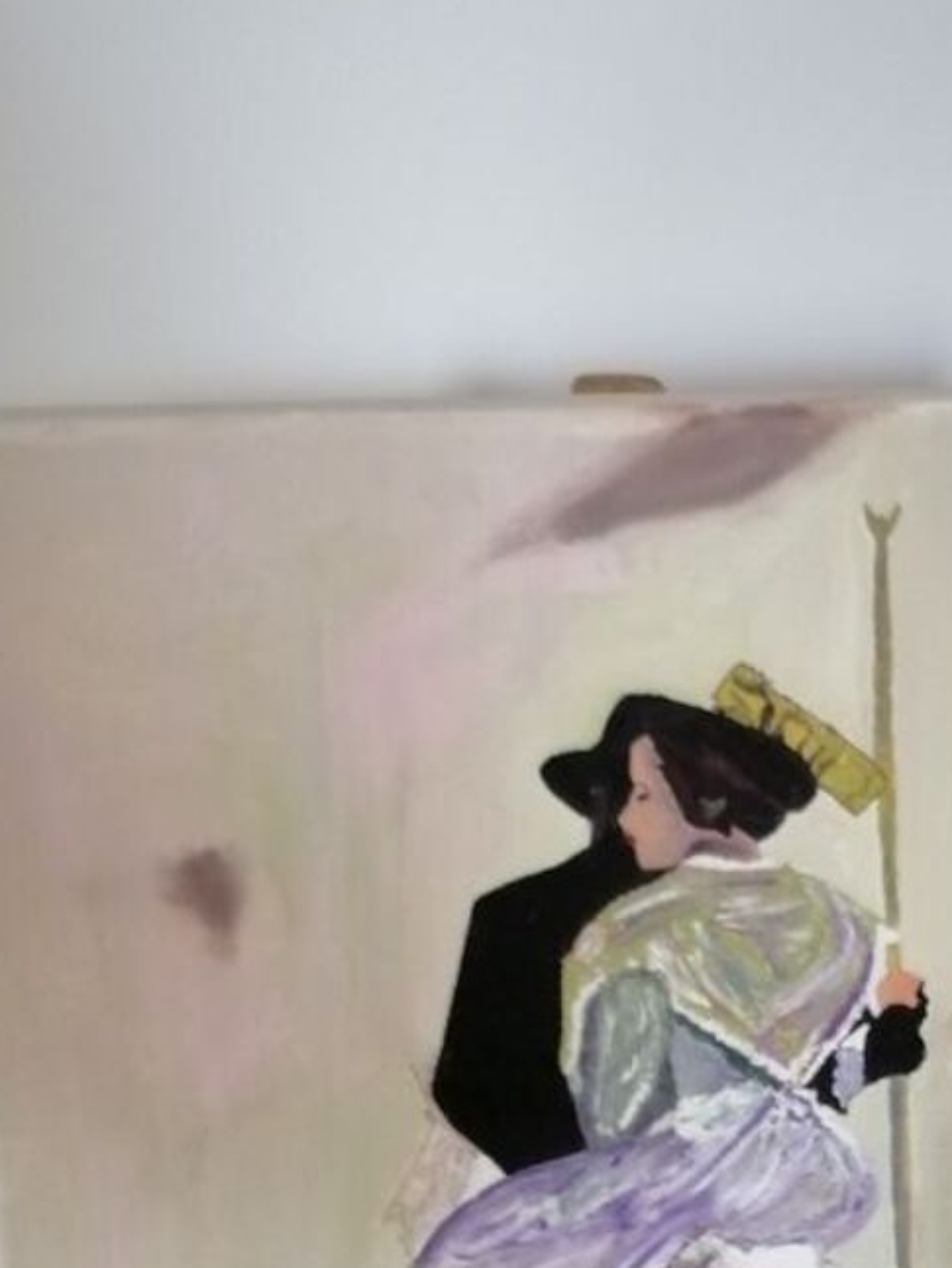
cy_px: 1159
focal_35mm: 66
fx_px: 2419
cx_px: 671
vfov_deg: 28.2
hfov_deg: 22.1
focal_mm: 3.95
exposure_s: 1/25
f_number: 1.8
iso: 500
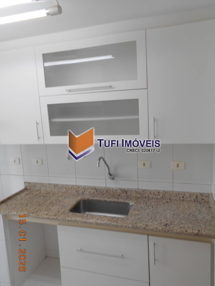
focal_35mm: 26
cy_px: 143
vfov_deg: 67.3
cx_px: 108
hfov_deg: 53.1
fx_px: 215
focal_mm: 4.6
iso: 80
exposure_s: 1/30
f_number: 3.2
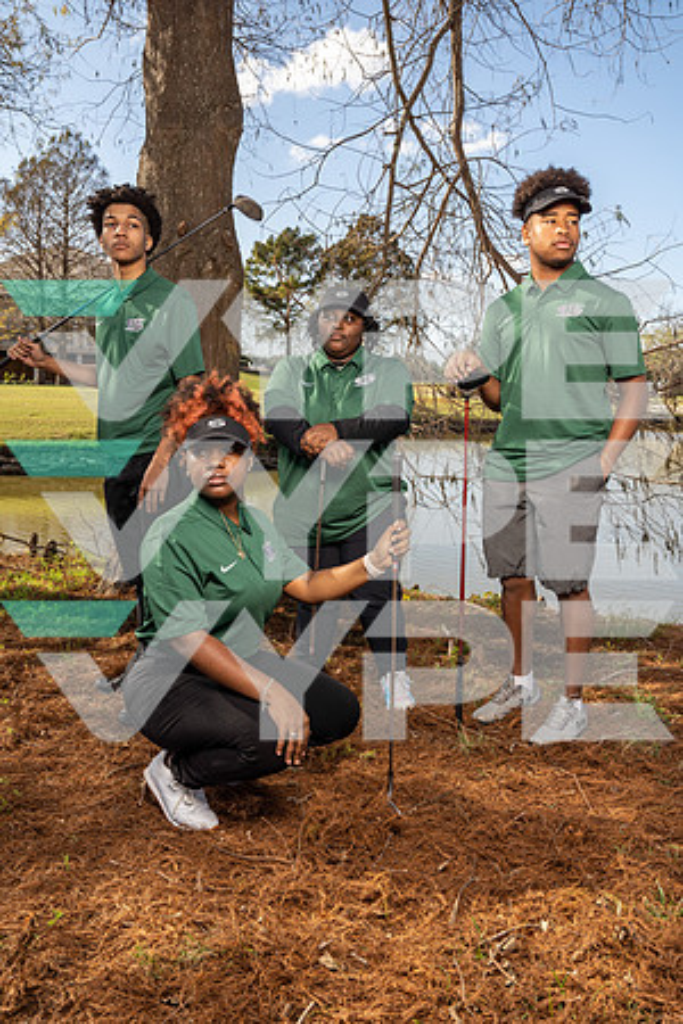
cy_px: 512
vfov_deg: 61.9
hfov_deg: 43.6
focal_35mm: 30
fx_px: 854
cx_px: 342
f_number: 8
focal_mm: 30
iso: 125
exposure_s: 1/250
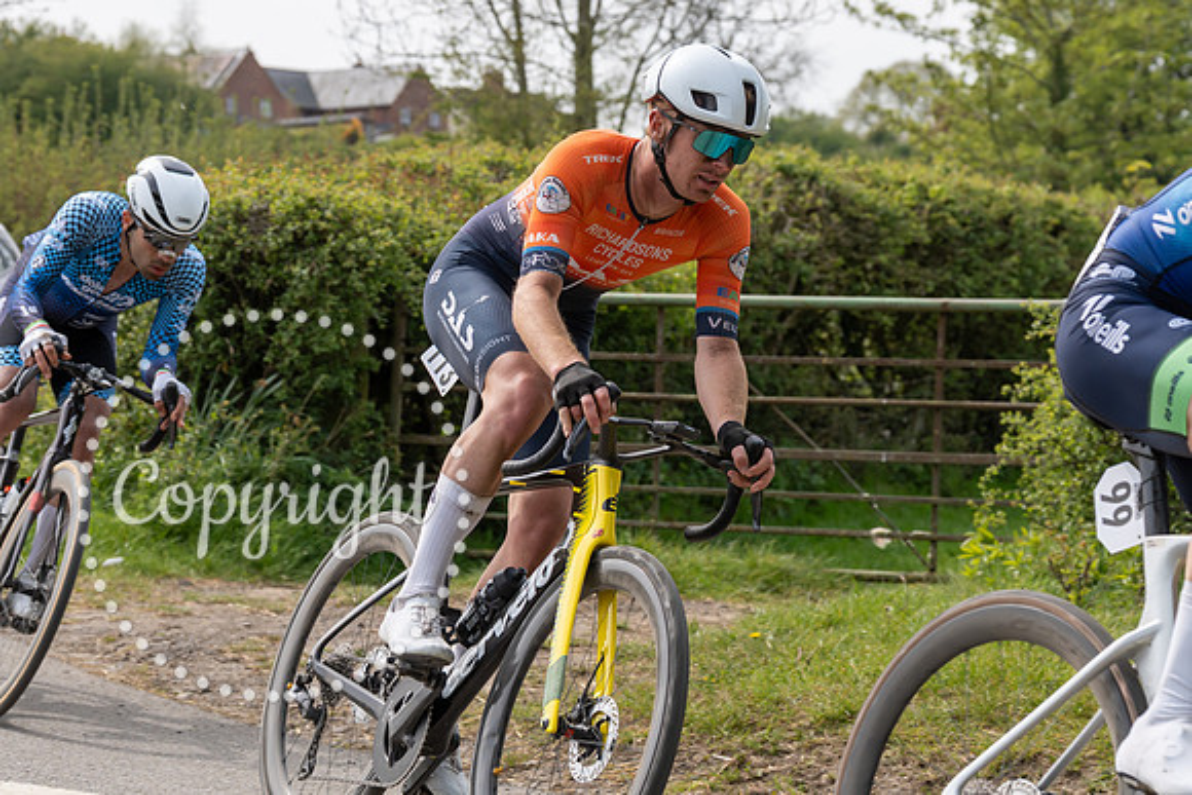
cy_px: 212
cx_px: 644
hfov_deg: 19.2
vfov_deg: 12.9
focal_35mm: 106
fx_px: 3516
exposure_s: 1/1000
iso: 200
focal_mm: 72
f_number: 5
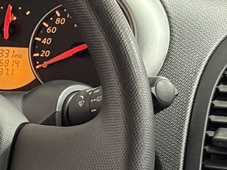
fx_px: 1318
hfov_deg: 9.2
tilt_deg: -18.3
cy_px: 146
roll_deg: +5.1
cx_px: -224
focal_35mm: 201
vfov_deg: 7.4
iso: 500
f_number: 1.78
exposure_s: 1/40
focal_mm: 6.76
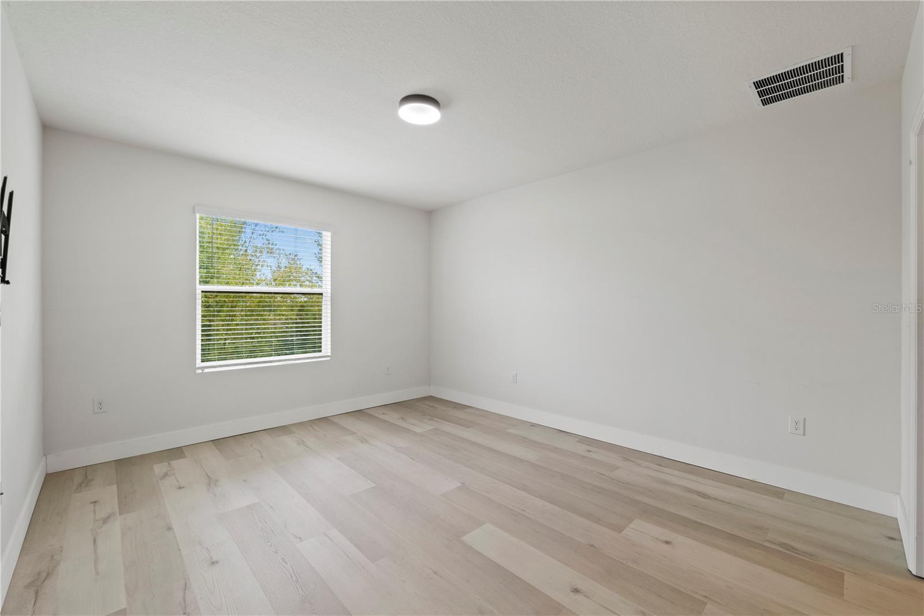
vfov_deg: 81.2
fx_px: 359
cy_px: 308
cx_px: 462
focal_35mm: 14
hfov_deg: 104.3
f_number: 8
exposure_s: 1/6
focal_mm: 14
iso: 250
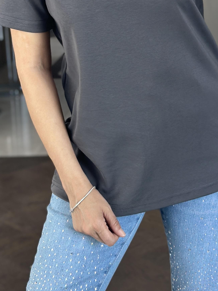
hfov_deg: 13.2
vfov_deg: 17.2
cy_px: -1
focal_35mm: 112
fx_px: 940
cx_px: 130
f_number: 1.78
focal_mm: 6.86
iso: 125
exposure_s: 1/75
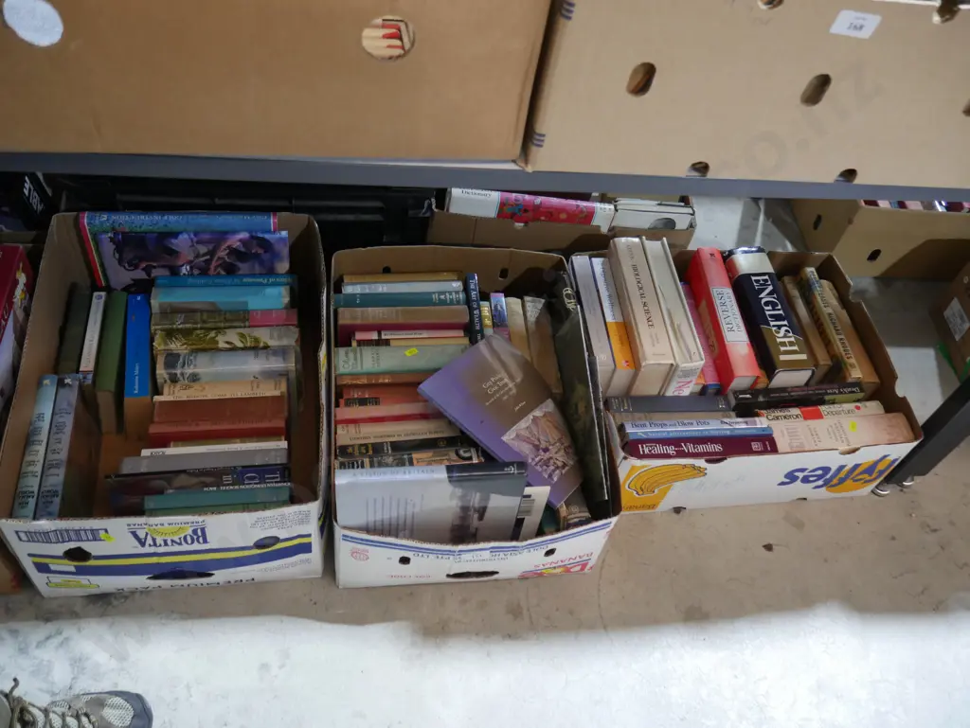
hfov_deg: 59.9
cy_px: 364
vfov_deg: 46.8
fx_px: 841
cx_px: 485
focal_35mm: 30
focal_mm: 15
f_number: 3.6
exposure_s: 1/60
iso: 1250
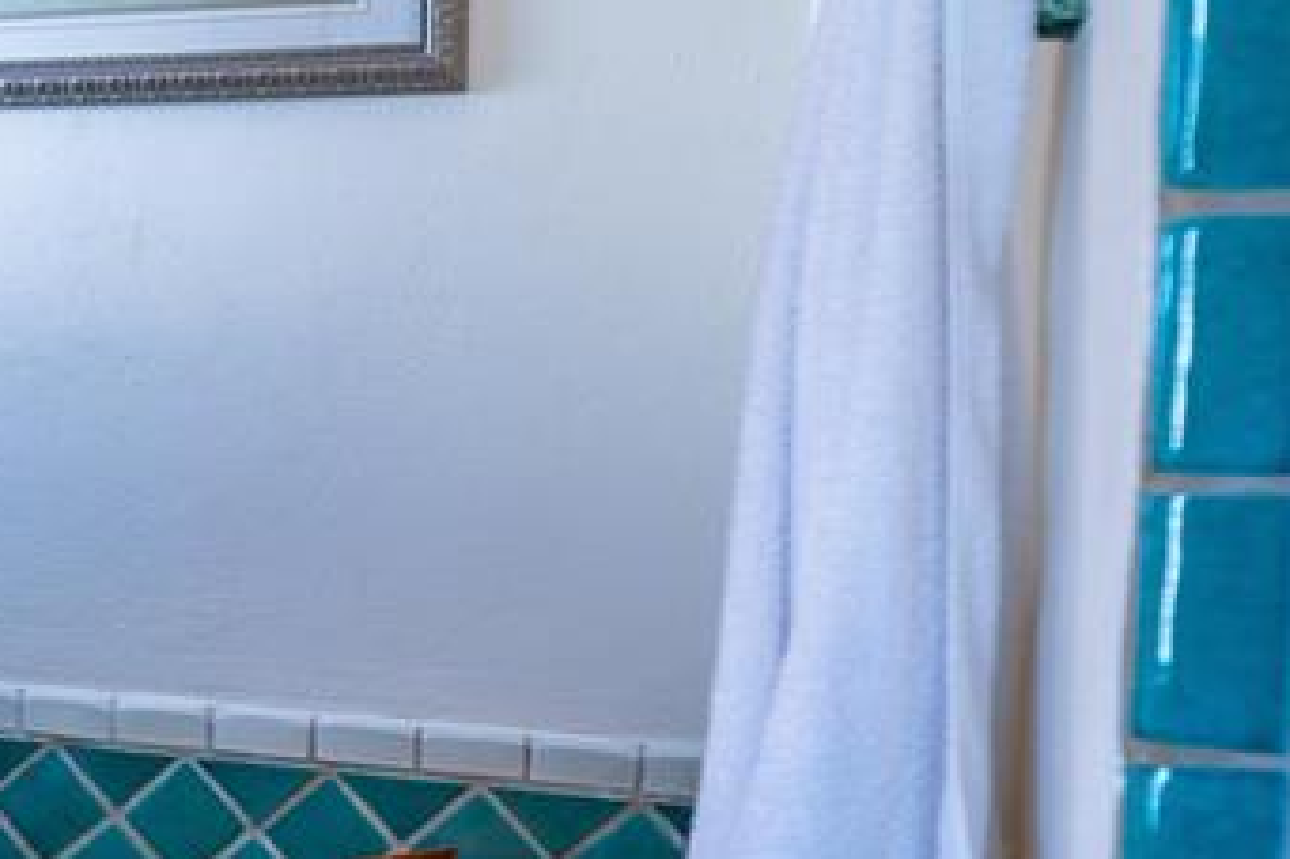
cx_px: -511
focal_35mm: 60
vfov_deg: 22.6
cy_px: 435
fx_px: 2149
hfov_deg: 26.6
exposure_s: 1/60
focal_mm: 20
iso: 250
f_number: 4
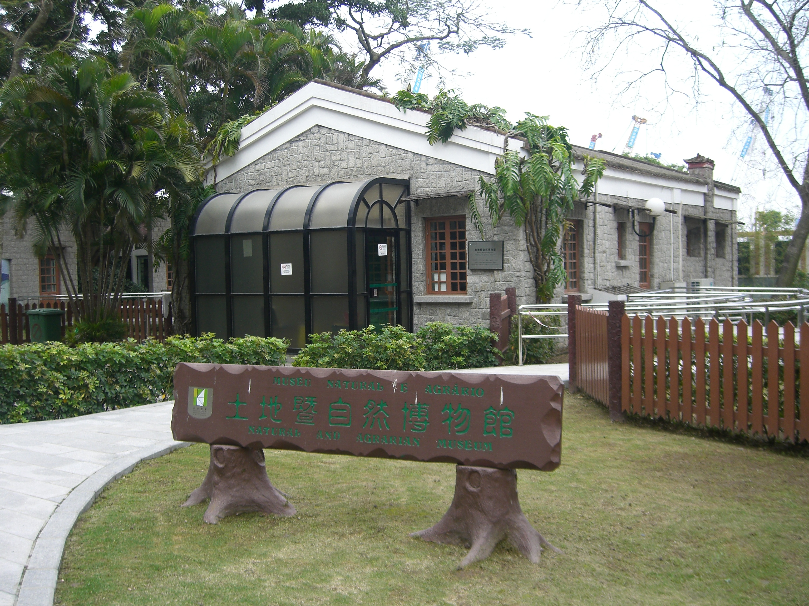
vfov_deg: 37.7
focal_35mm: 38
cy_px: 303
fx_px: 888
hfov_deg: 49.0
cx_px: 404
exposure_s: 1/100
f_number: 2.8
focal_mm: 7.9
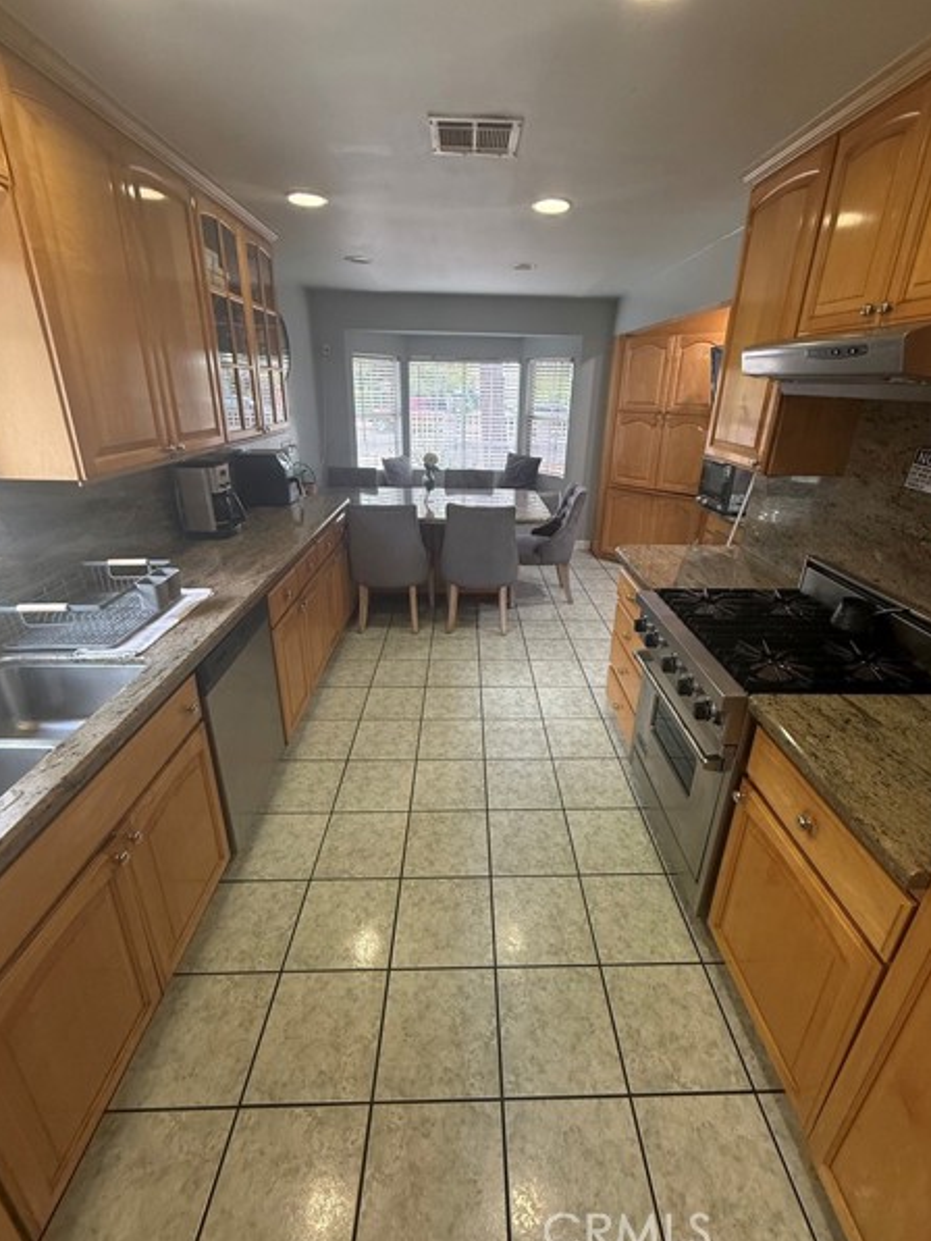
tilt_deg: -21.0
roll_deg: -1.1
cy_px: 597
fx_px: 538
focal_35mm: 15
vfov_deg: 98.1
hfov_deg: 81.7
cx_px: 484
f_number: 2.2
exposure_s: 1/120
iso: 320
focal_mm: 2.22
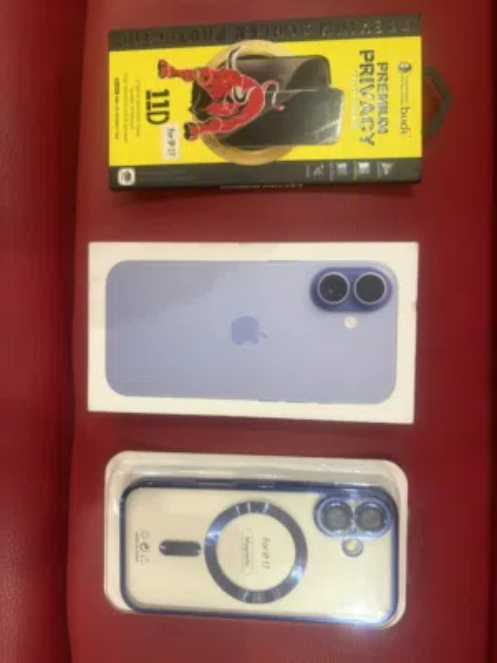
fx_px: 498
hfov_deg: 53.1
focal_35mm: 26
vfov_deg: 67.3
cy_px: 332
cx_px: 248
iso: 400
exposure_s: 1/60
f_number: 1.6
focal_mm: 5.96
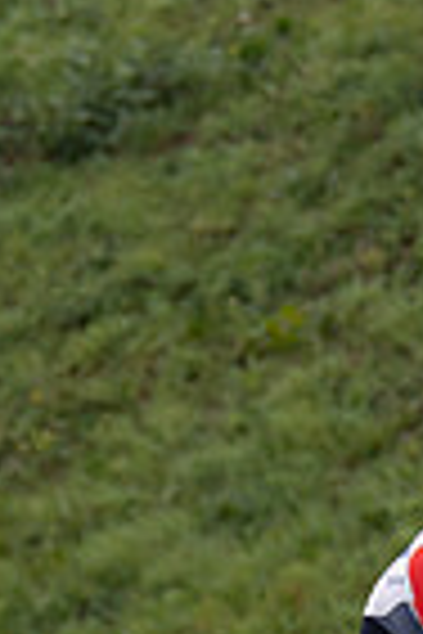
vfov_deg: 1.1
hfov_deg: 0.7
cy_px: 1237
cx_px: 512
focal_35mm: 1930
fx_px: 34014
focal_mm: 200
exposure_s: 1/800
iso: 200
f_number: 4
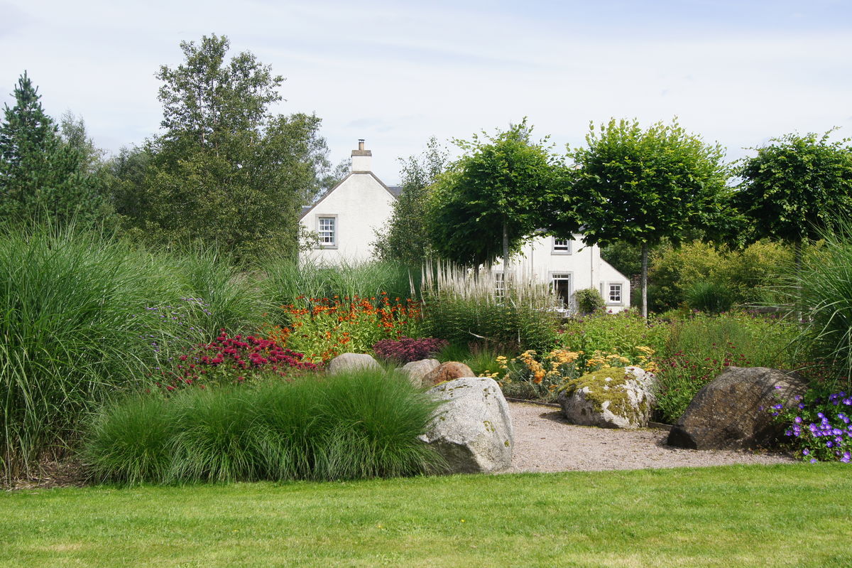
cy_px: 284
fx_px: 994
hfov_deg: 46.4
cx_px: 426
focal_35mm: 42
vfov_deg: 31.9
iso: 100
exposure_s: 1/80
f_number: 13
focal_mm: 28
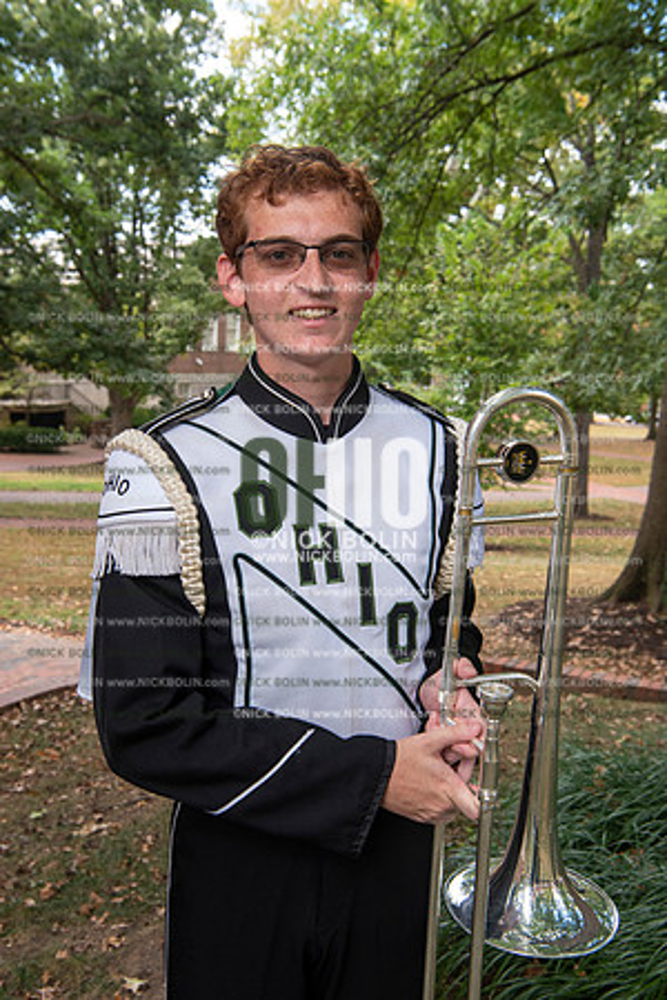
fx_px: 1223
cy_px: 500
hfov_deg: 30.5
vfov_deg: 44.5
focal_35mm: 44
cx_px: 334
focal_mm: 44
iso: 500
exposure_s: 1/100
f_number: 8
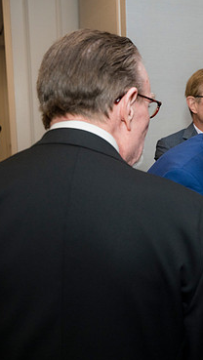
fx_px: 535
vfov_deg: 37.2
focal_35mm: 56
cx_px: 248
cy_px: 179
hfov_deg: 20.1
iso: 800
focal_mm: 34
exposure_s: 1/125
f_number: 4
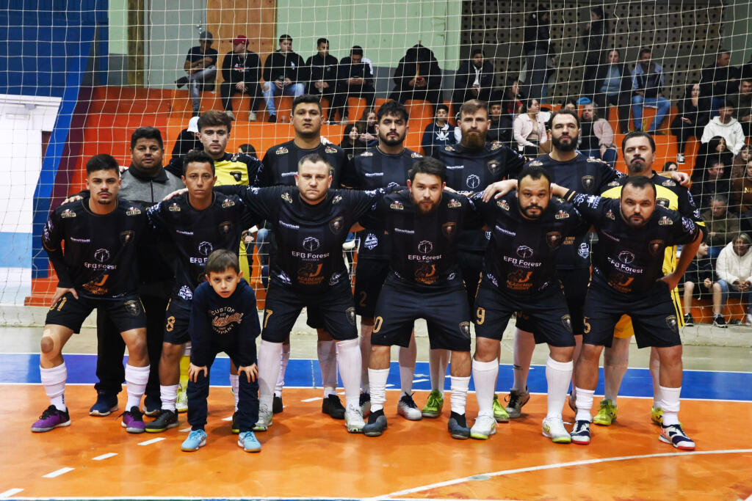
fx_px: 1191
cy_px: 250
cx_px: 376
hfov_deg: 35.0
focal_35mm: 57
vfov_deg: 23.8
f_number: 4.2
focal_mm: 38
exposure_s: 1/60
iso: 2200
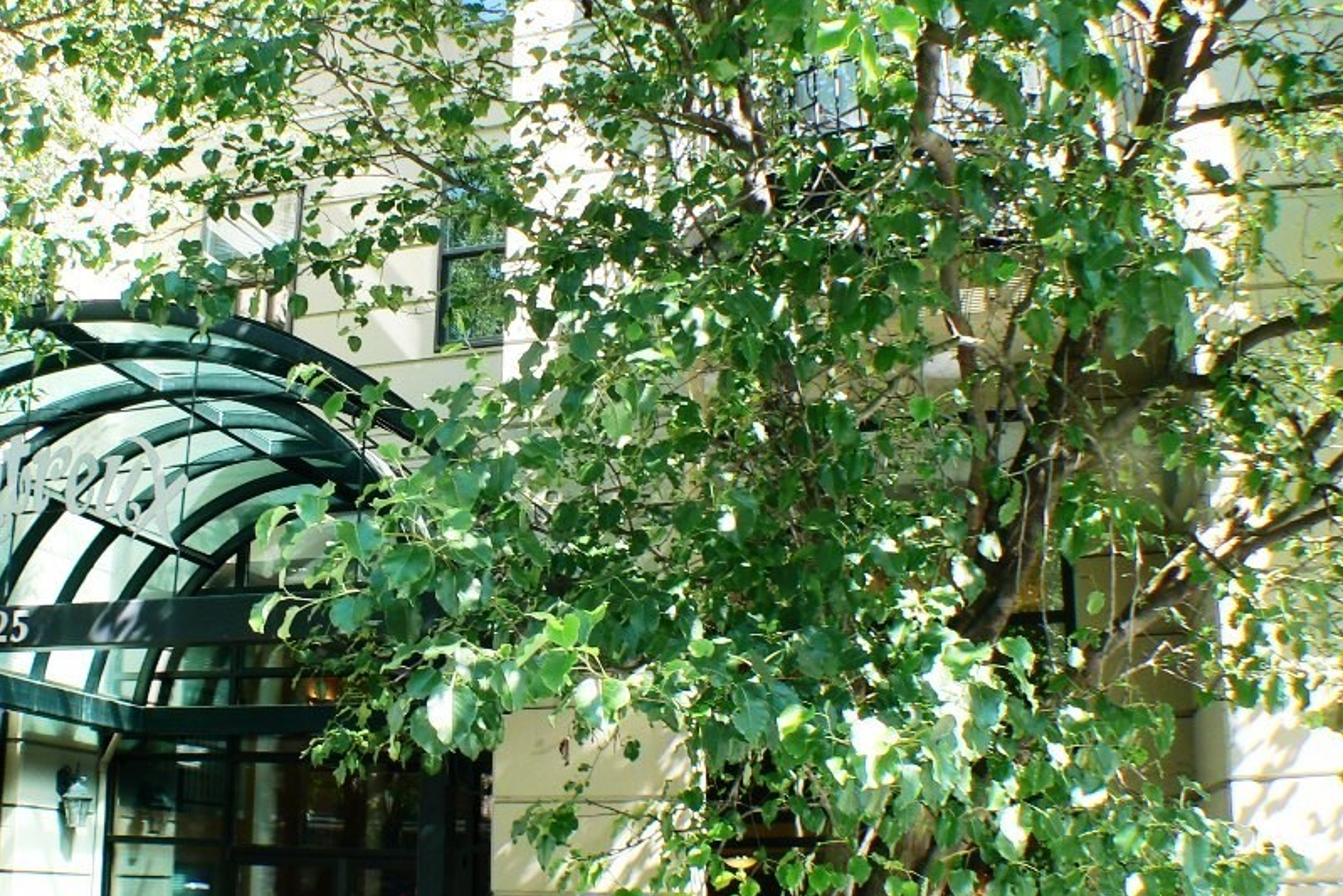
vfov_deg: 28.0
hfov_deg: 41.1
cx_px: 619
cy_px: 540
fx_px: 1791
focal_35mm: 48
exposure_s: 1/60
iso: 80
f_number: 4
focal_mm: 6
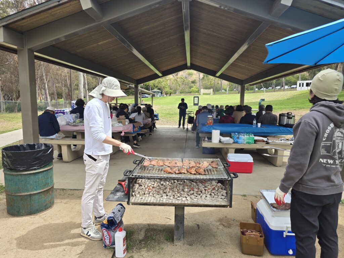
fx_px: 229
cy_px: 129
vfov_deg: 58.9
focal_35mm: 23
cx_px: 172
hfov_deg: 73.9
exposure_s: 1/180
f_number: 1.7
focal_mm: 6.3
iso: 12
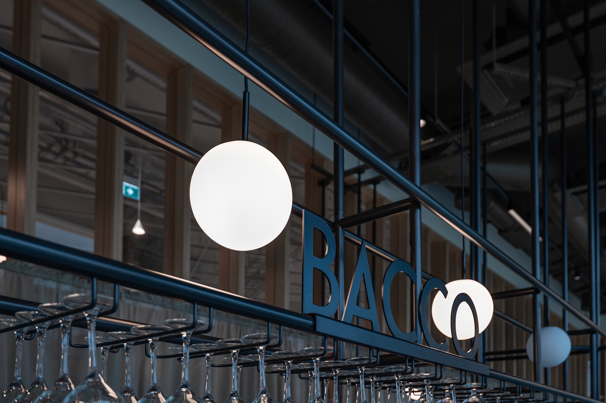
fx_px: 505
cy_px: 202
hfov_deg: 62.0
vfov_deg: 43.6
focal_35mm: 30
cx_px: 303
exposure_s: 1/80
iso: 125
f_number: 4.5
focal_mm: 30
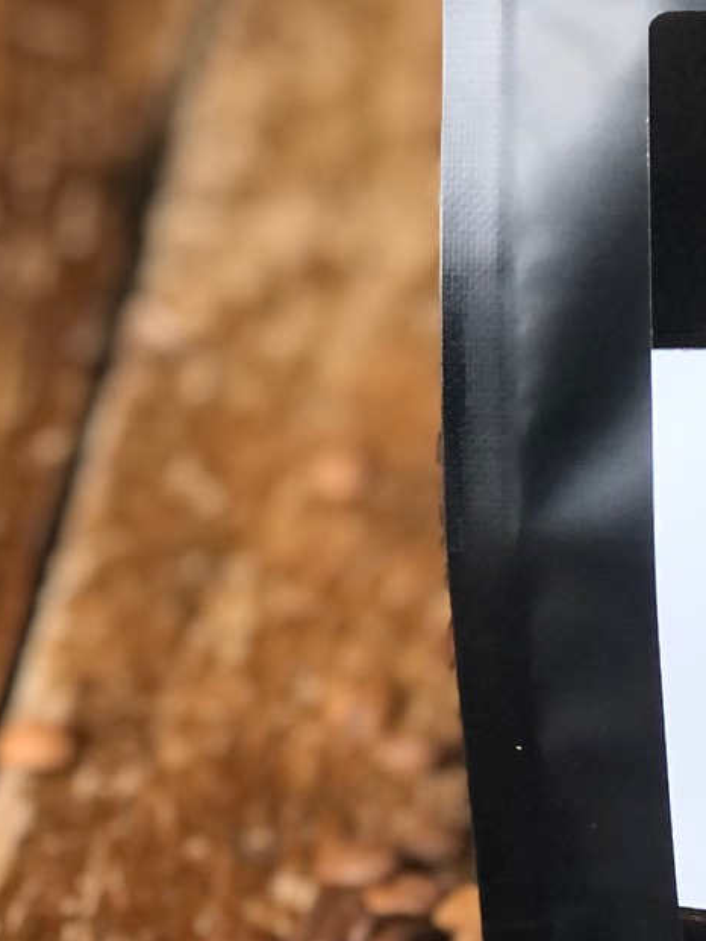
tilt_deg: -35.0
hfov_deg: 7.9
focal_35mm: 185
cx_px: 1017
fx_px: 5029
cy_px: 556
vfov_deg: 10.7
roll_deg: -0.8
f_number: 2.8
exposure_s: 1/33
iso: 50
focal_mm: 6.6
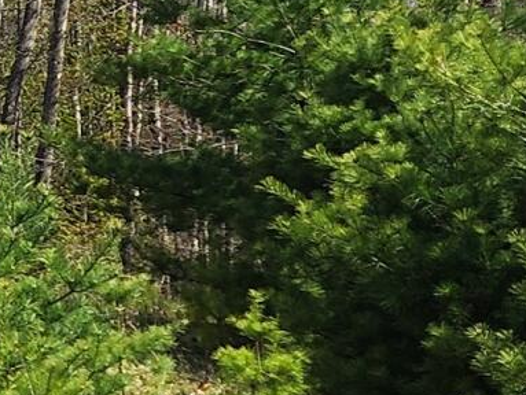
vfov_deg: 8.3
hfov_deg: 9.8
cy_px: 277
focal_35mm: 180
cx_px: -681
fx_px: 2738
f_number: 1.8
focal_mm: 6.4
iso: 12
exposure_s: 1/939
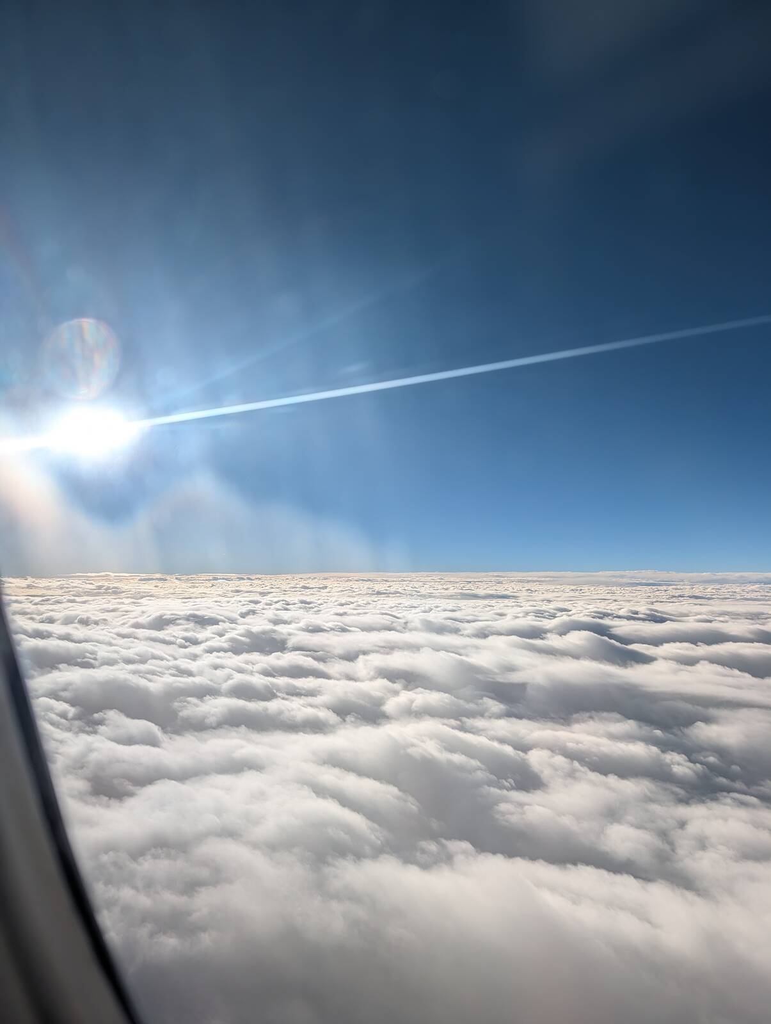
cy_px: 512
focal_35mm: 24
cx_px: 386
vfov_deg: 71.5
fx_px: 711
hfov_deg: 56.9
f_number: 1.68
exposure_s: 1/2632
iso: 23
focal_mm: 6.9
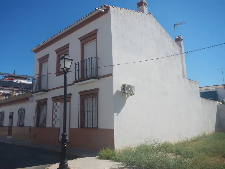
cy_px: 84
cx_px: 112
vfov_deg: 49.7
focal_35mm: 28
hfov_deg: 63.4
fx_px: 182
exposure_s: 1/400
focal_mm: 5
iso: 125
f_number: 7.8
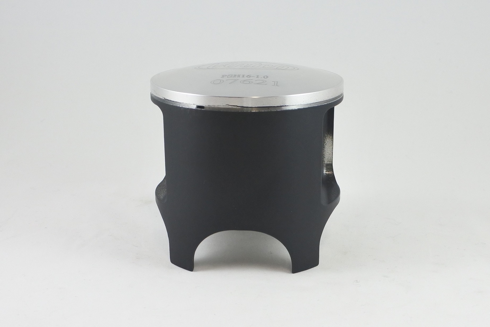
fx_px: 368
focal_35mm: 27
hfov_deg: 67.4
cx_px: 245
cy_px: 164
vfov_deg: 48.0
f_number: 3.5
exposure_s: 1/160
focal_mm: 10
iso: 400
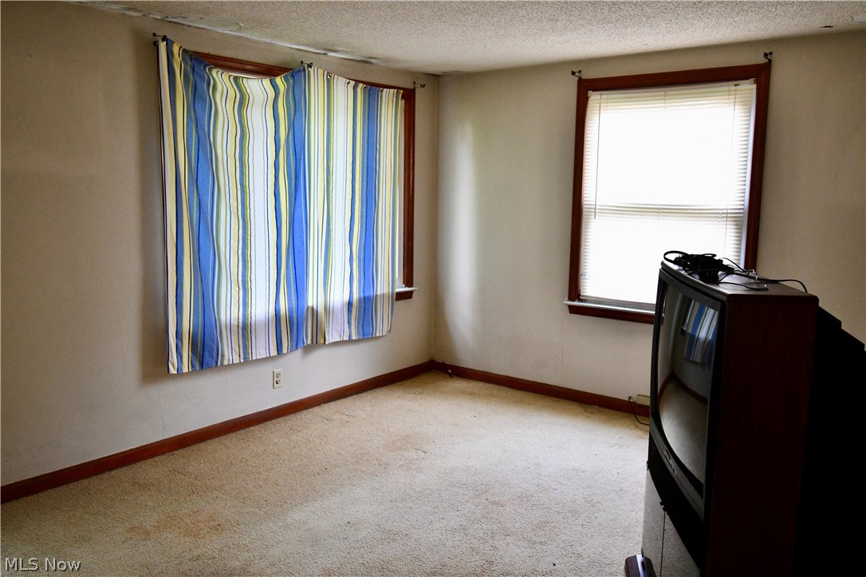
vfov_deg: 43.6
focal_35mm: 30
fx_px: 722
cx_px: 433
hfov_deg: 61.9
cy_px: 288
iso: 1800
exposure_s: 1/30
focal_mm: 20
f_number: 5.6
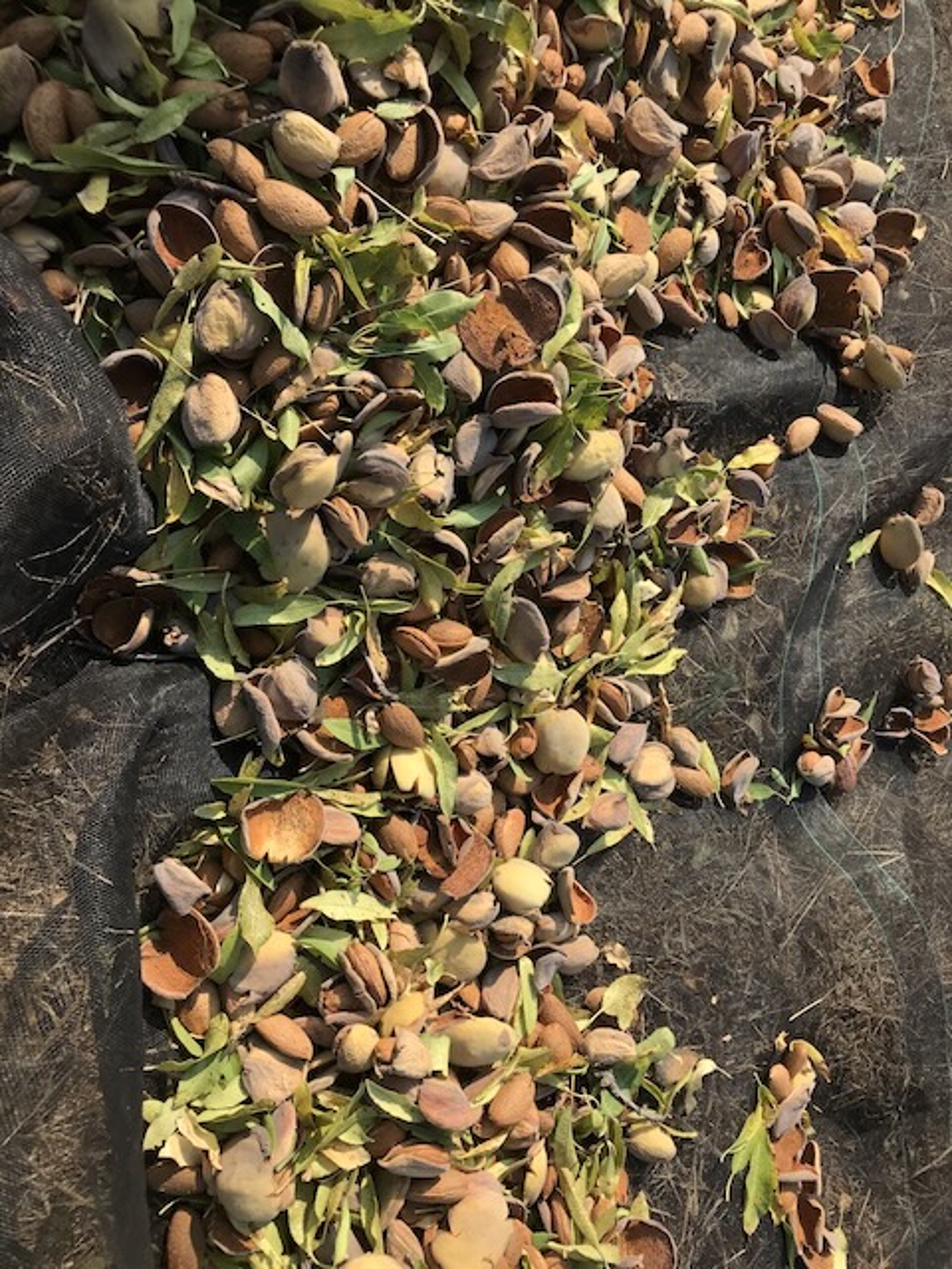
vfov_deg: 63.4
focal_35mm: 28
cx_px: 476
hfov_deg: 49.7
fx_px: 1027
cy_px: 634
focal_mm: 3.99
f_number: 1.8
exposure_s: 1/1597
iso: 20
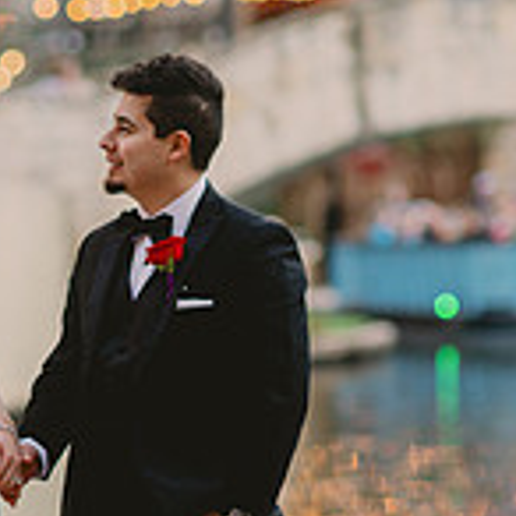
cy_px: 424
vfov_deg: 7.9
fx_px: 3744
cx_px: 87
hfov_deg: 7.9
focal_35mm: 222
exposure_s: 1/500
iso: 500
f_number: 2
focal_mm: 85
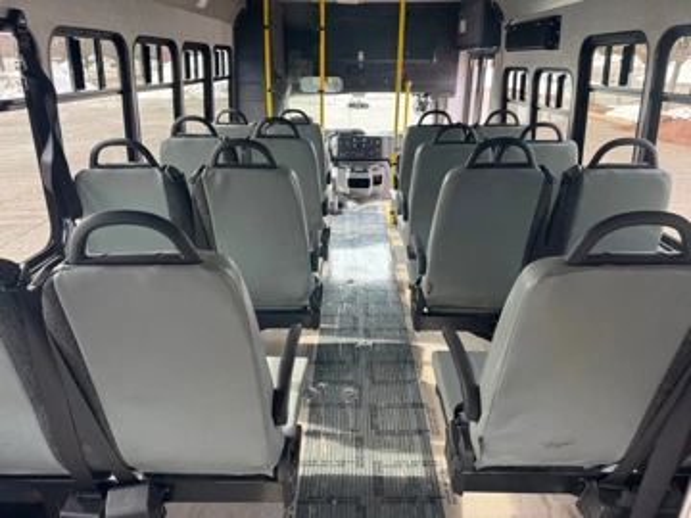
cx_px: 346
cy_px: 259
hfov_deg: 71.6
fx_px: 479
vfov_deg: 56.8
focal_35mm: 24
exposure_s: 1/121
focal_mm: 6.76
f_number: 1.78
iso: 100
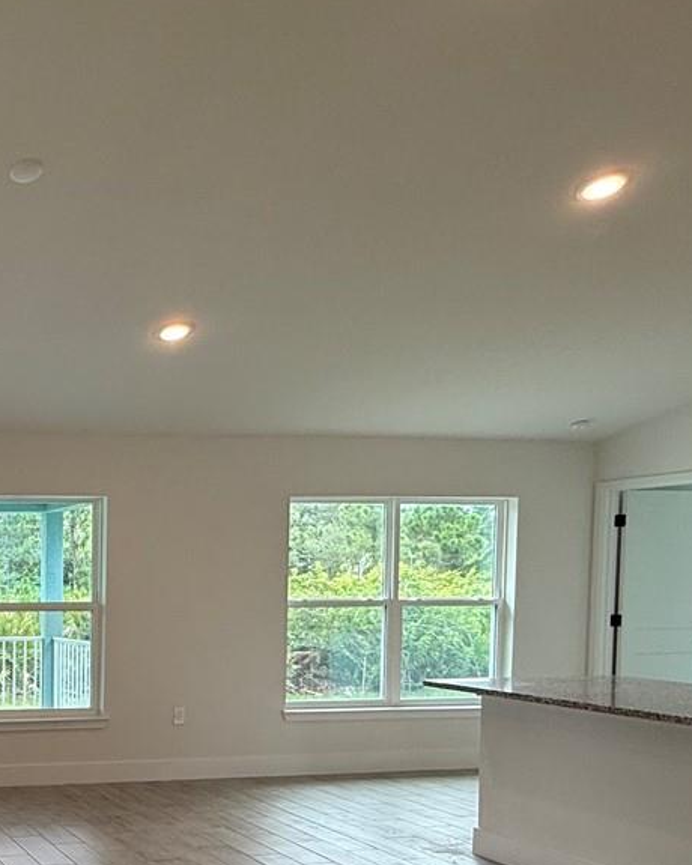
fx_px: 973
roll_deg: -0.5
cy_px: 645
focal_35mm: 38
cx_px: -129
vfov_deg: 46.3
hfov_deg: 32.6
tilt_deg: -2.8
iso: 64
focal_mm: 2.22
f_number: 2.2
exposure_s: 1/120
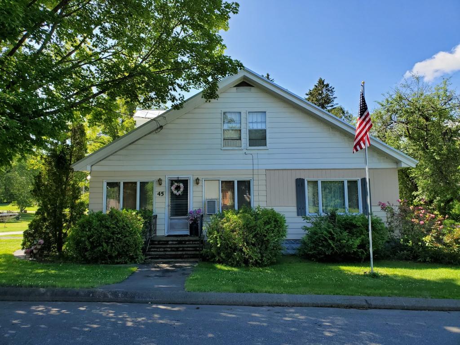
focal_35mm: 26
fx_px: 346
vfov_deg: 53.1
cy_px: 172
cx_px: 230
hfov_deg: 67.3
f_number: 2.4
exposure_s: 1/649
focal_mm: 4.3
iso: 50
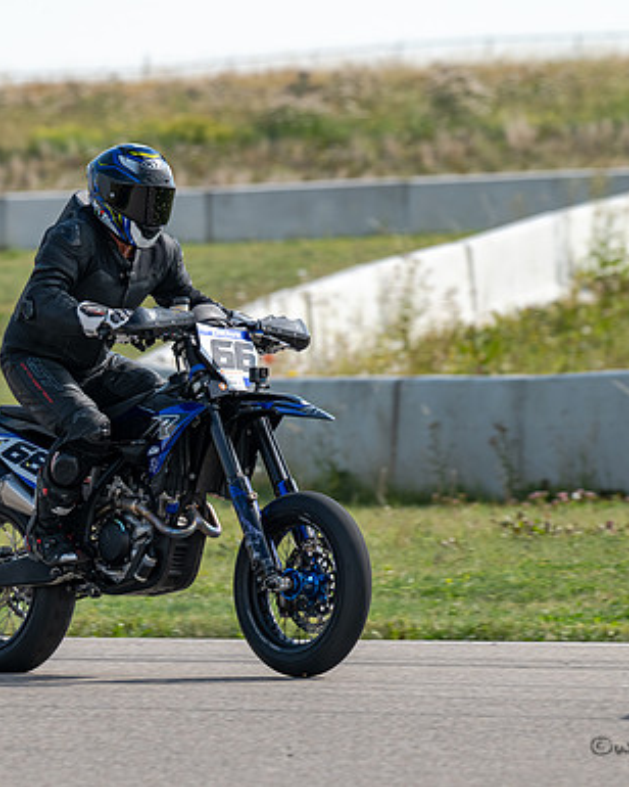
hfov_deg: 3.4
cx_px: 199
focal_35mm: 454
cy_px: 468
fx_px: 10565
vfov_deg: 4.3
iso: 320
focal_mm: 270
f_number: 5.6
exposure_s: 1/1250
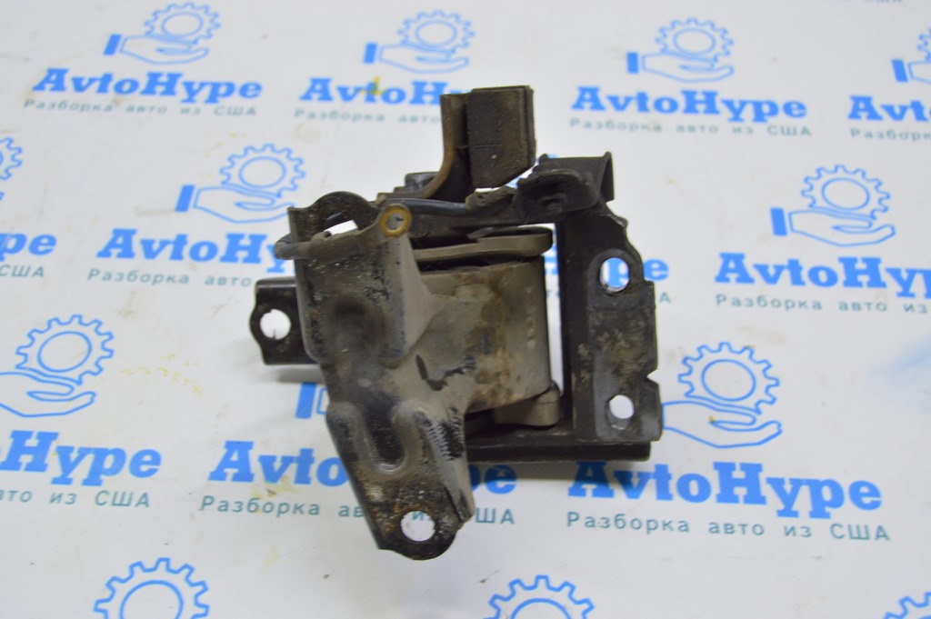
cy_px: 310
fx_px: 1202
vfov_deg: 28.9
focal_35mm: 46
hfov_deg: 42.4
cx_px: 466
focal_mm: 31
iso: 400
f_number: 5.6
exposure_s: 1/20
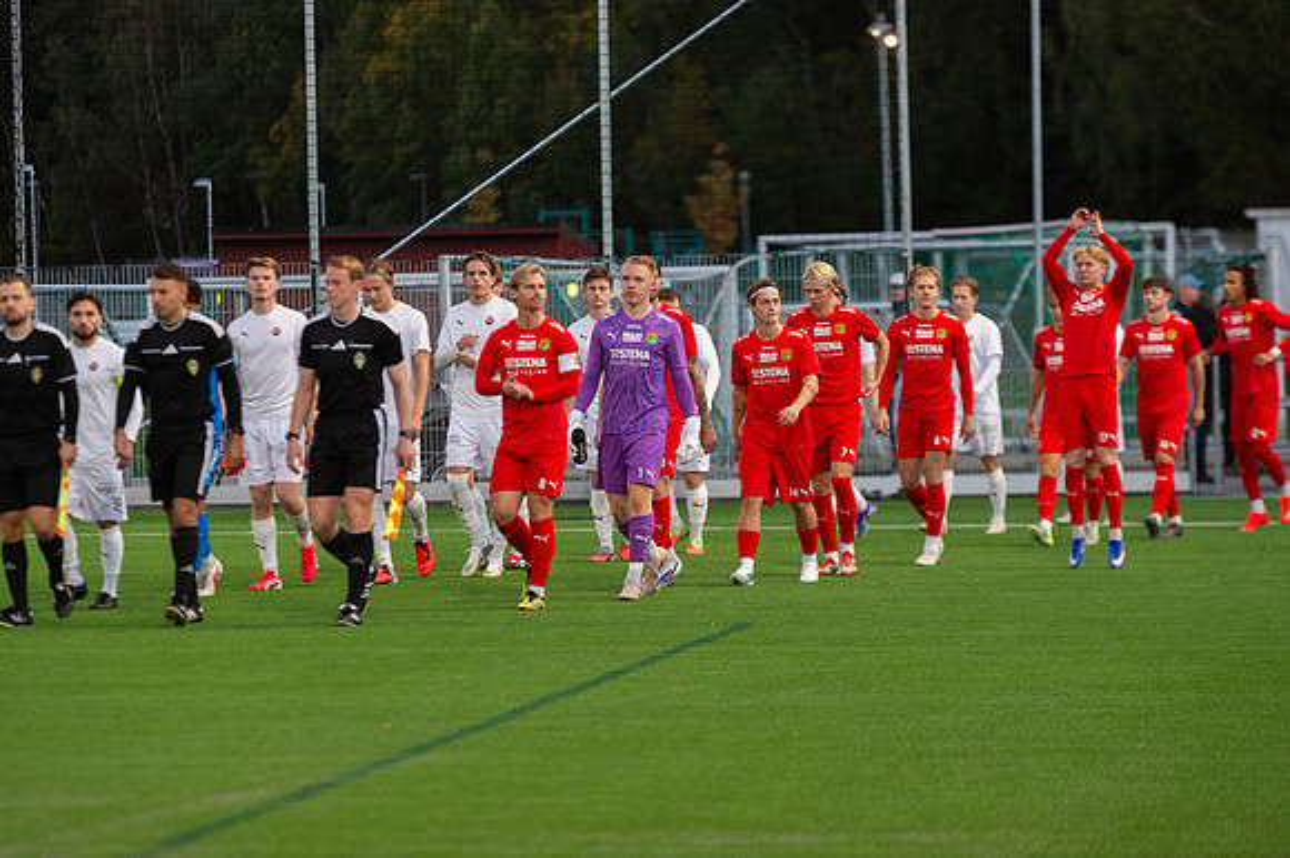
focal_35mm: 203
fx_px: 7264
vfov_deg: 6.8
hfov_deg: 10.1
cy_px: 429
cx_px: 645
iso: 5600
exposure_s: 1/800
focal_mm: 200
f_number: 3.2
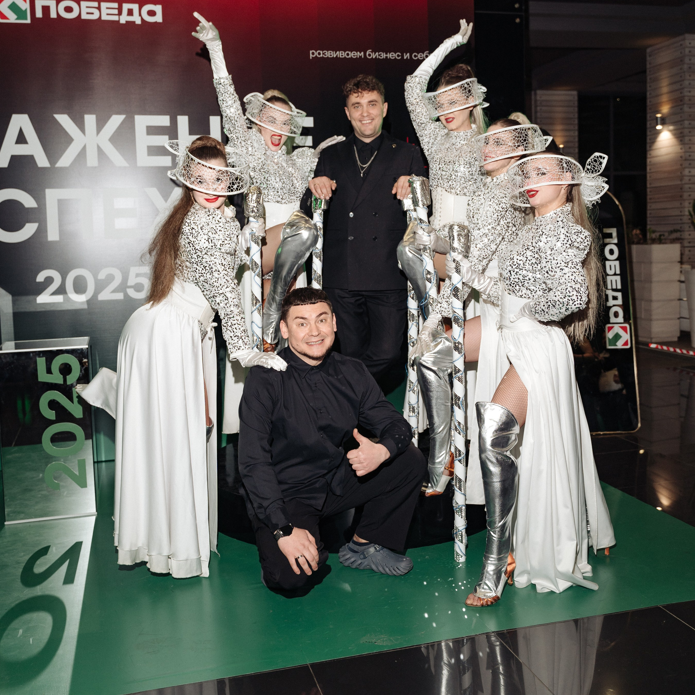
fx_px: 818
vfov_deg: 46.0
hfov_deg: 46.0
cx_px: 347
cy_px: 305
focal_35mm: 36
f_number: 3.5
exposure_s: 1/160
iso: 400
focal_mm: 28
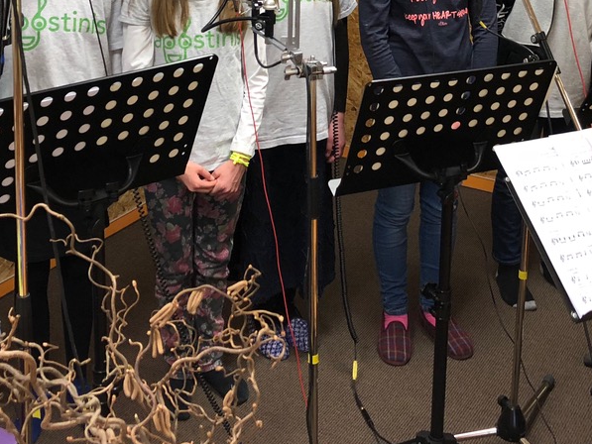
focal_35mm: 60
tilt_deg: -13.3
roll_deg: -1.7
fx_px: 1026
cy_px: -18
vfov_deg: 23.2
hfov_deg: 32.1
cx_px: 347
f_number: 1.8
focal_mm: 3.99
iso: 32
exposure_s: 1/17
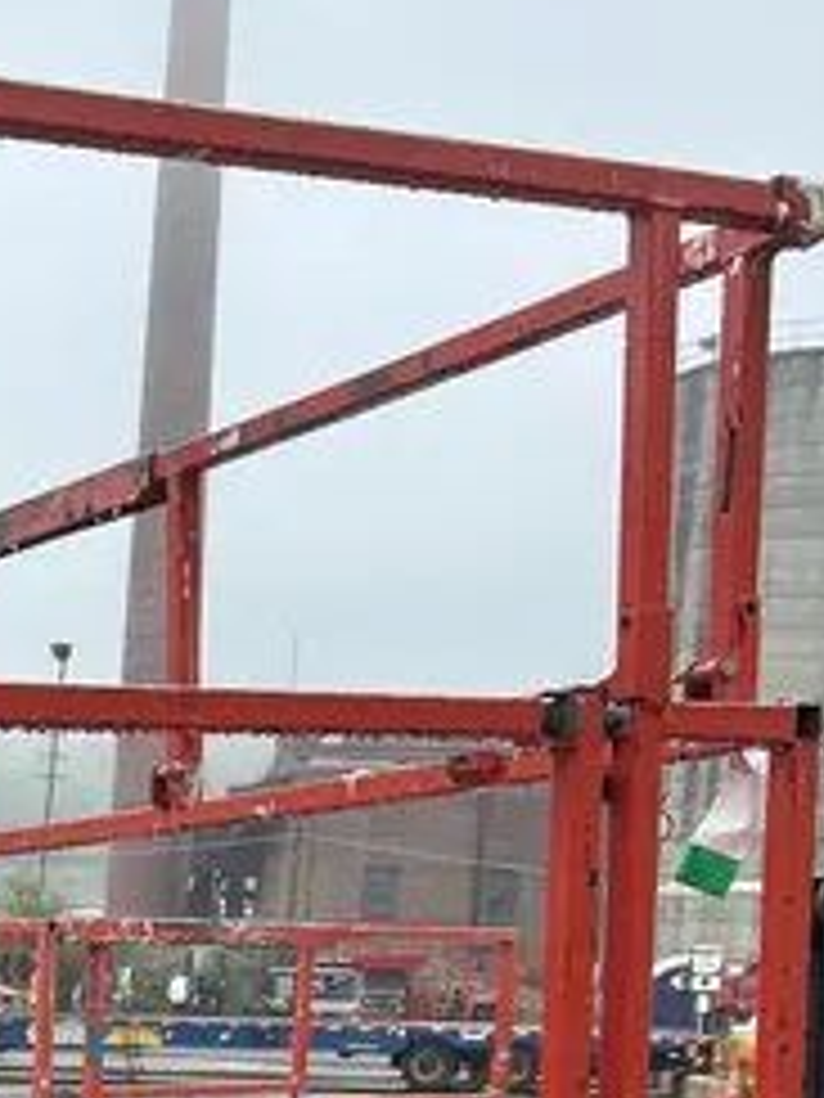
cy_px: 1460
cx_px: -194
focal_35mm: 78
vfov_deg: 22.2
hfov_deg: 17.9
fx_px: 2476
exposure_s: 1/220
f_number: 1.5
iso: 40
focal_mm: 5.7
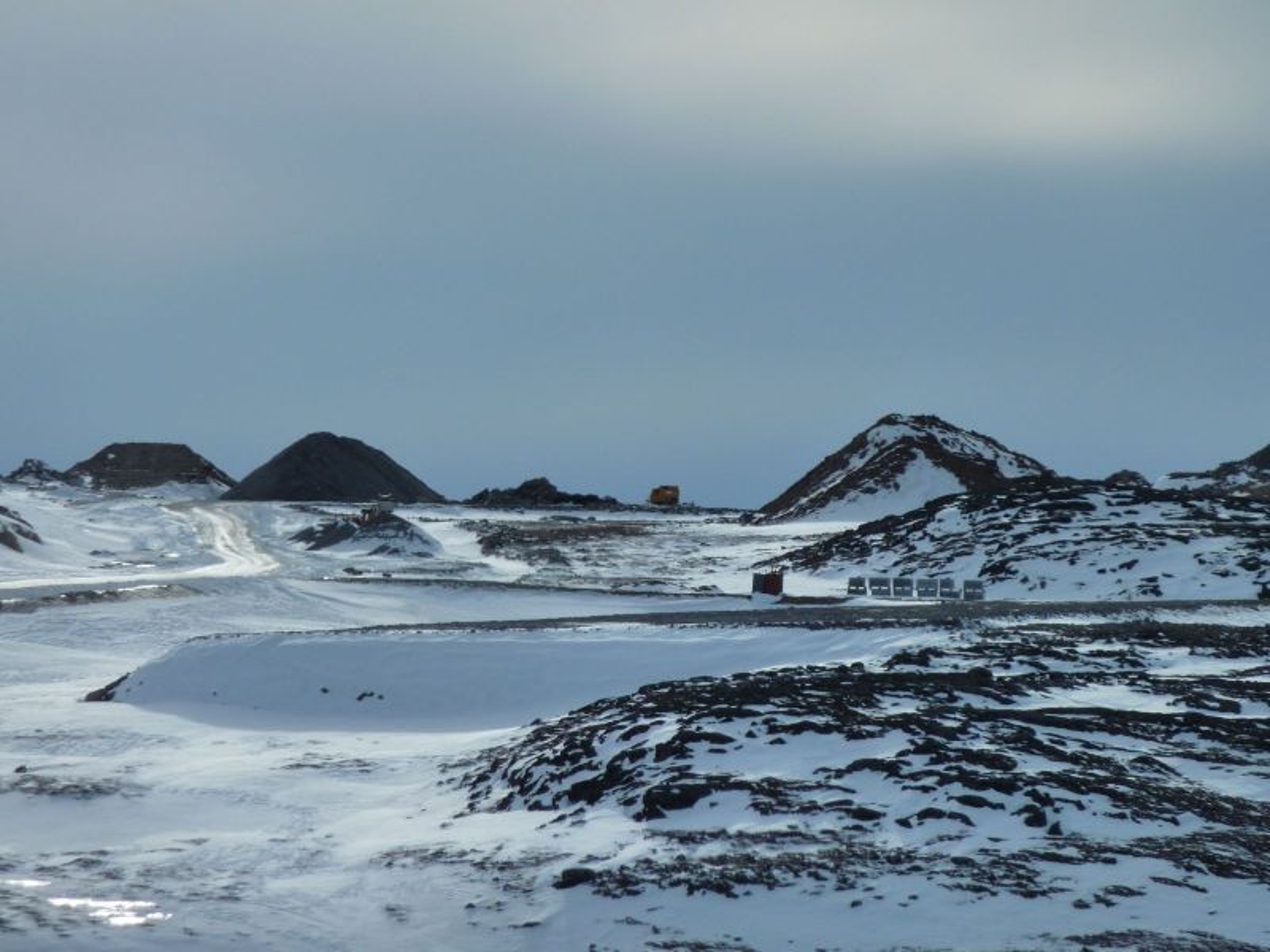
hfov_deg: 6.6
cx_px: 635
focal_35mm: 300
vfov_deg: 5.0
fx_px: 11006
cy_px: 476
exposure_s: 1/800
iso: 125
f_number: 5.6
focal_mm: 49.2
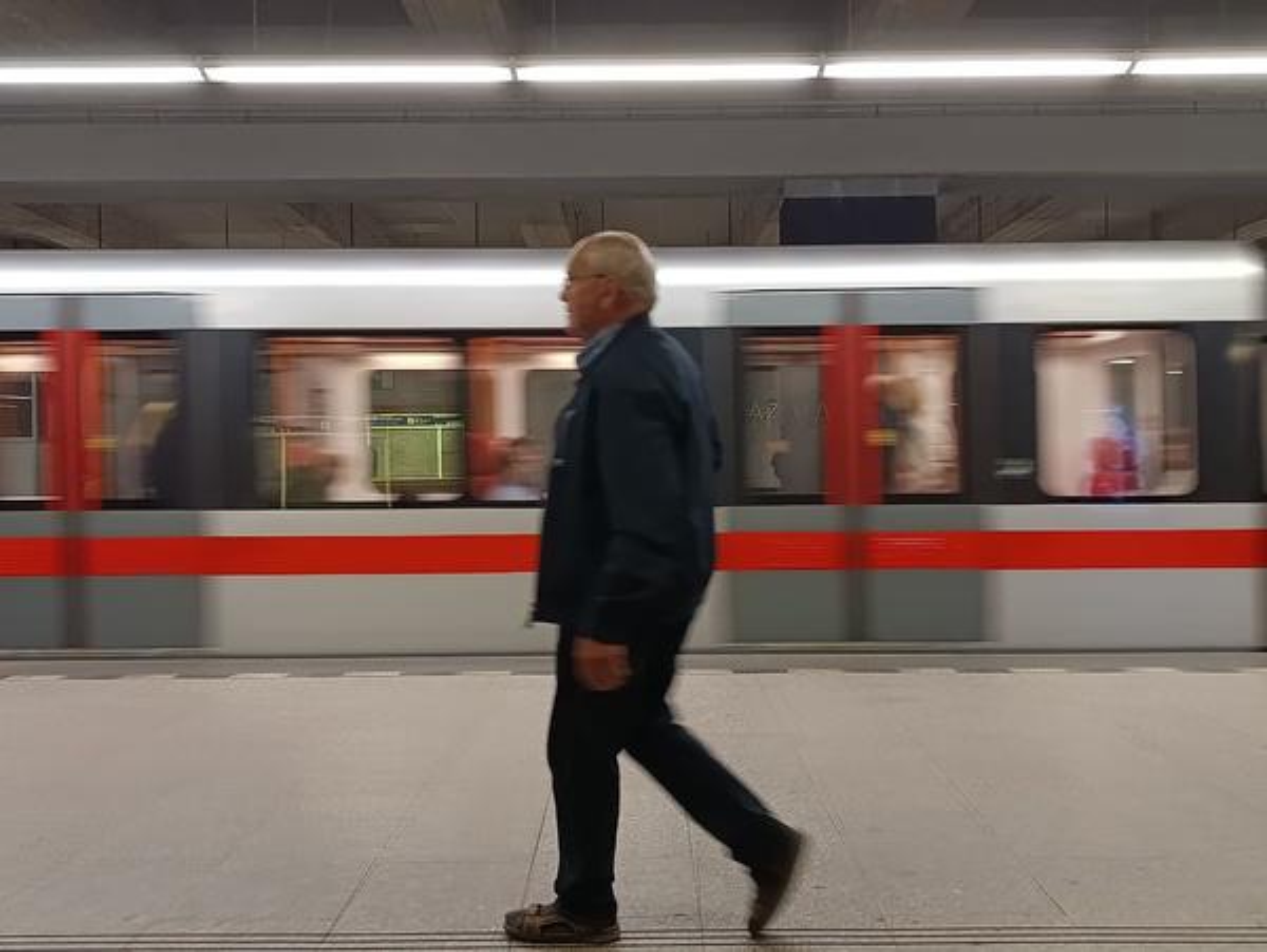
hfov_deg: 52.6
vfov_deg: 40.8
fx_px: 1282
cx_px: 634
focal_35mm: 35
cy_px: 476
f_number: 1.6
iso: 800
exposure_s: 1/50
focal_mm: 6.14
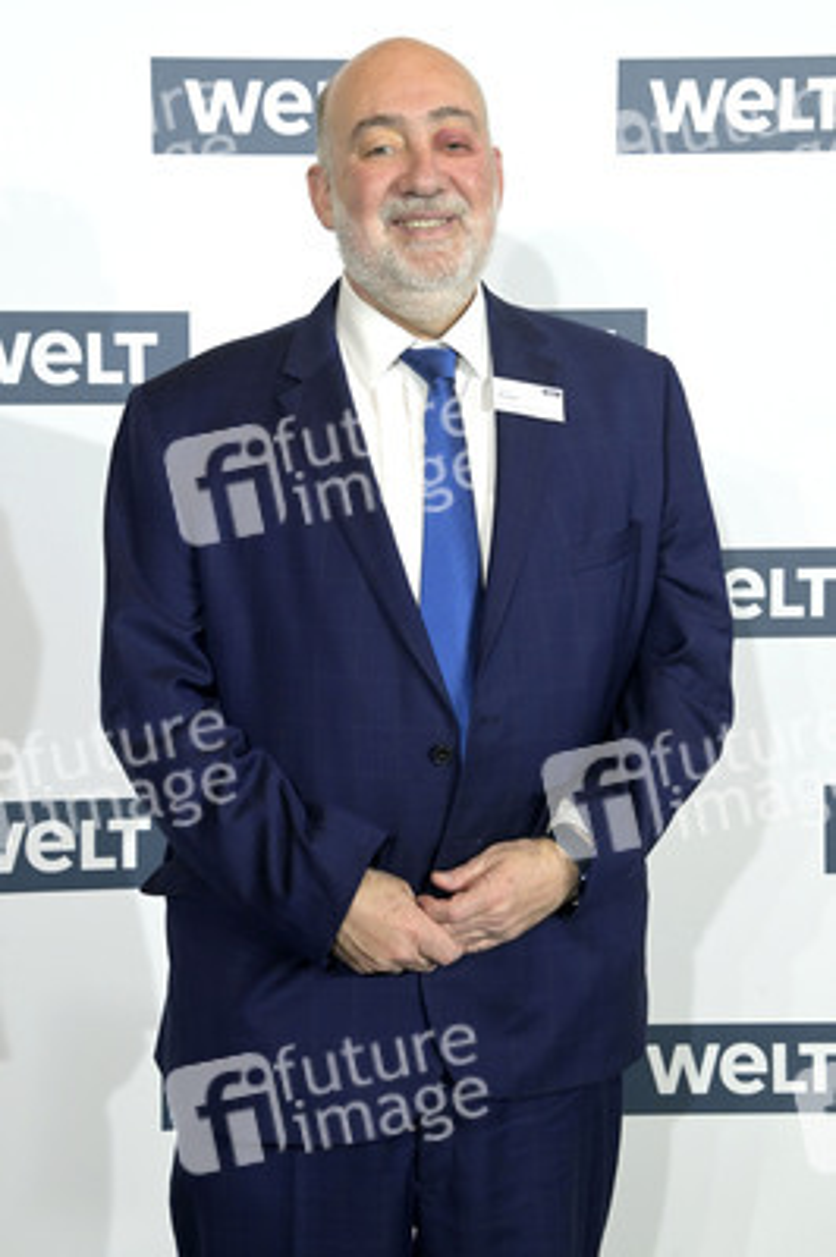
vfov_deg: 26.0
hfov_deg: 17.5
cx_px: 418
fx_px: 2722
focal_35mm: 78
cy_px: 628
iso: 5000
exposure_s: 1/250
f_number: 8
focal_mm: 78
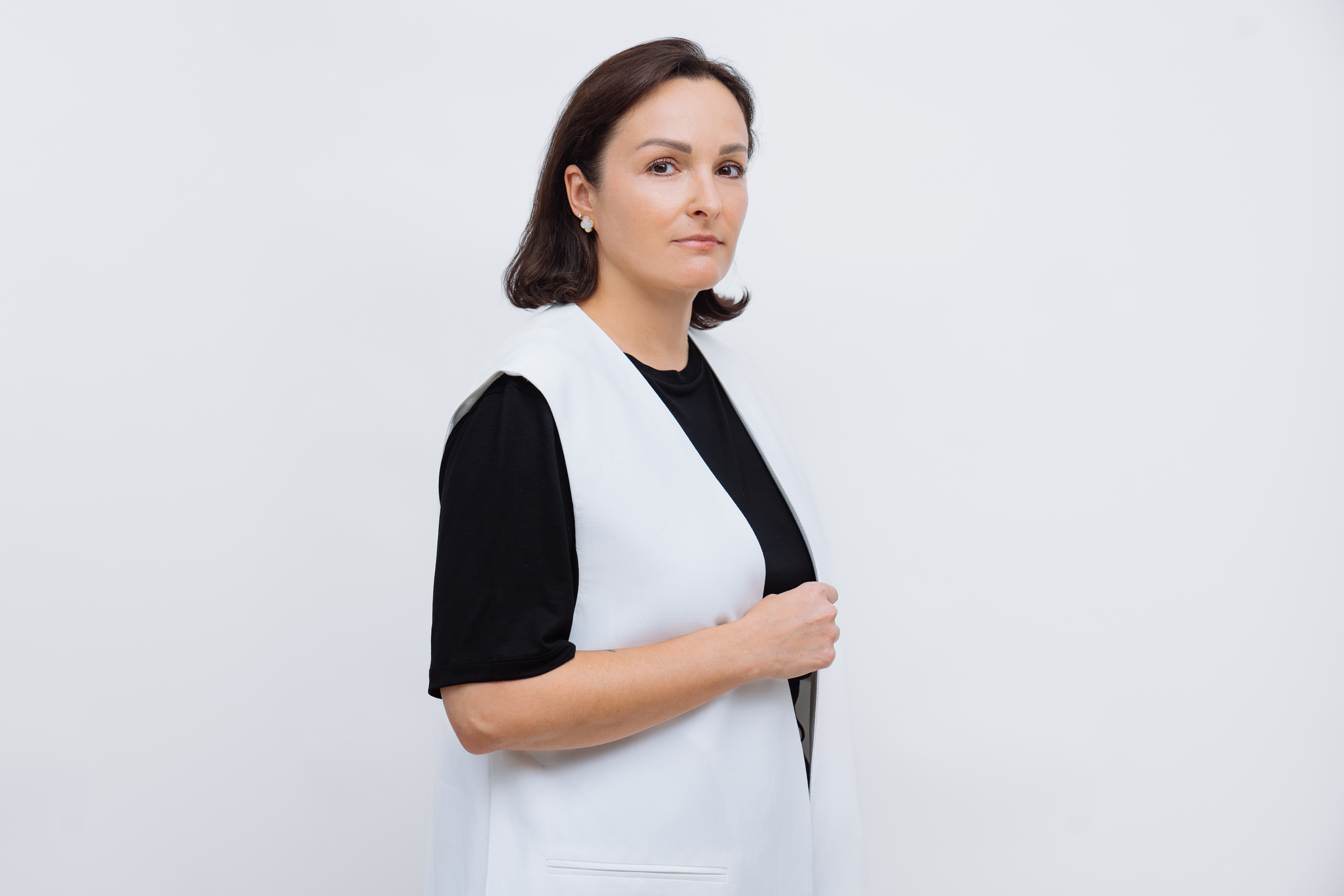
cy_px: 448
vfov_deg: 19.5
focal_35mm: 70
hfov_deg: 28.8
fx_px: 2613
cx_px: 672
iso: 500
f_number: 4.5
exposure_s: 1/200
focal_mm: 70
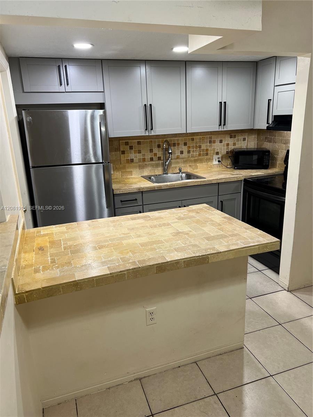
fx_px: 313
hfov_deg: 53.1
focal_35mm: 26
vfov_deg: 67.3
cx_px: 156
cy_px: 208
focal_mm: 5.7
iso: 125
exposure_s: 1/120
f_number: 1.5
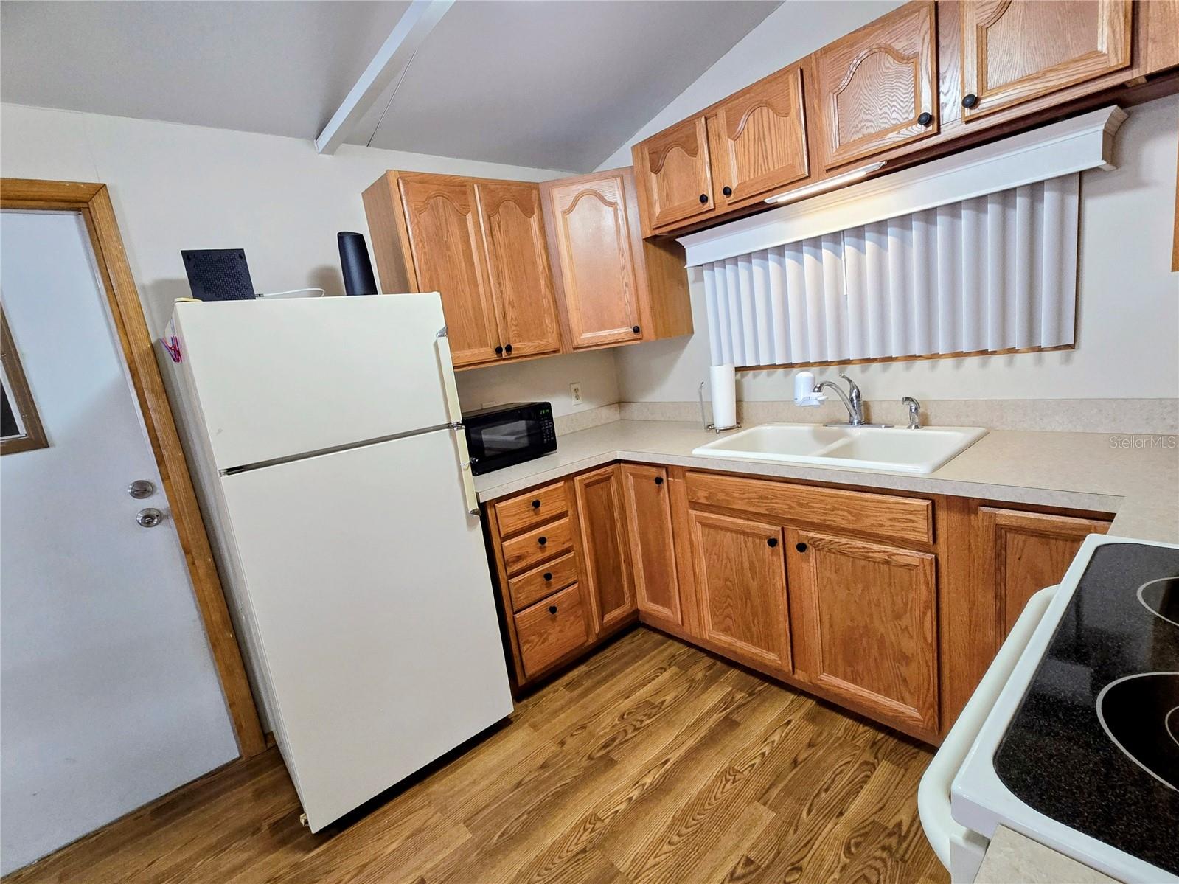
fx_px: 443
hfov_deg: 106.2
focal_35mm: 13
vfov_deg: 89.9
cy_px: 442
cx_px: 590
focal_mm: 2.2
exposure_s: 1/60
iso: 400
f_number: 2.2
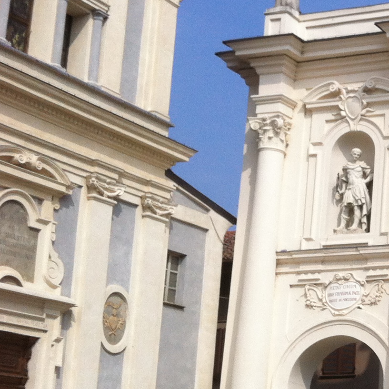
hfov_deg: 16.3
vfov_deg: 17.7
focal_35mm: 98
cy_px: 211
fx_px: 1246
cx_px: 572
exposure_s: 1/2320
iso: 80
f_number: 2.8
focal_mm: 3.85
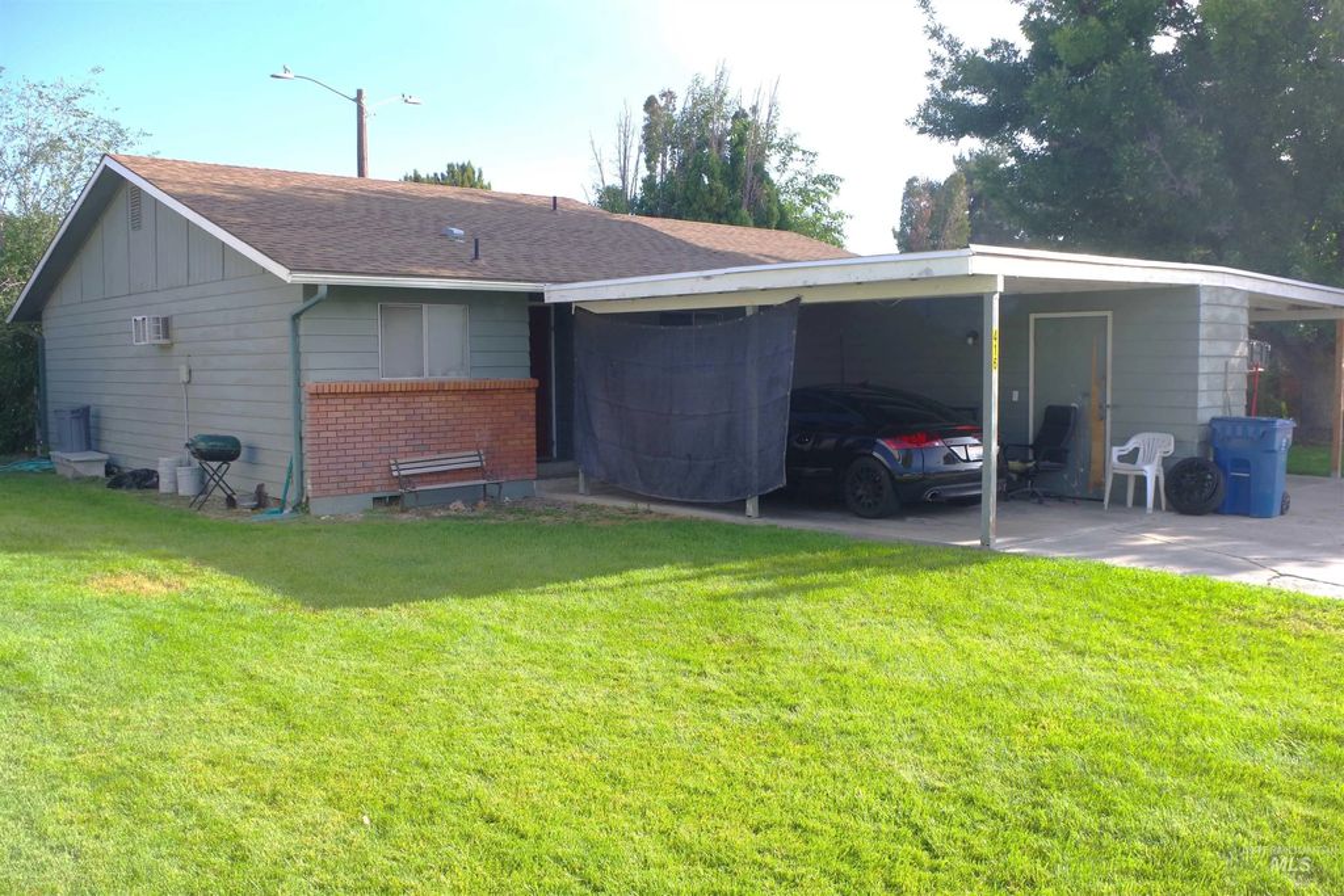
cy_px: 448
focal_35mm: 31
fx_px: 1157
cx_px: 672
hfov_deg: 60.3
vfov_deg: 42.3
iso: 200
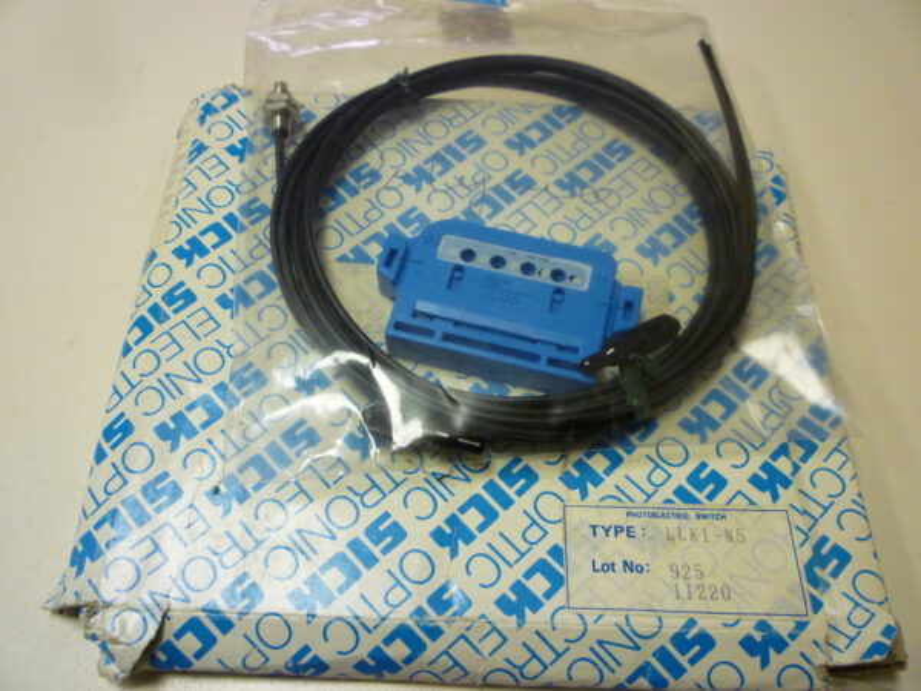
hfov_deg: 61.7
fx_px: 772
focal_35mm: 29
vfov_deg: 48.2
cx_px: 460
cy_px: 346
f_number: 3.3
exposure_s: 1/30
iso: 400
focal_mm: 5.2
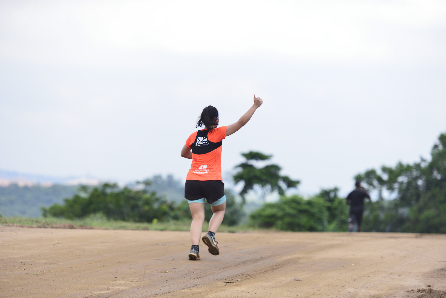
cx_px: 223
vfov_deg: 9.8
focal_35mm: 140
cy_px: 149
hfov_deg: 14.6
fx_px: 1735
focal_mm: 140
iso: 125
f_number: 2.8
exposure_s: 1/800
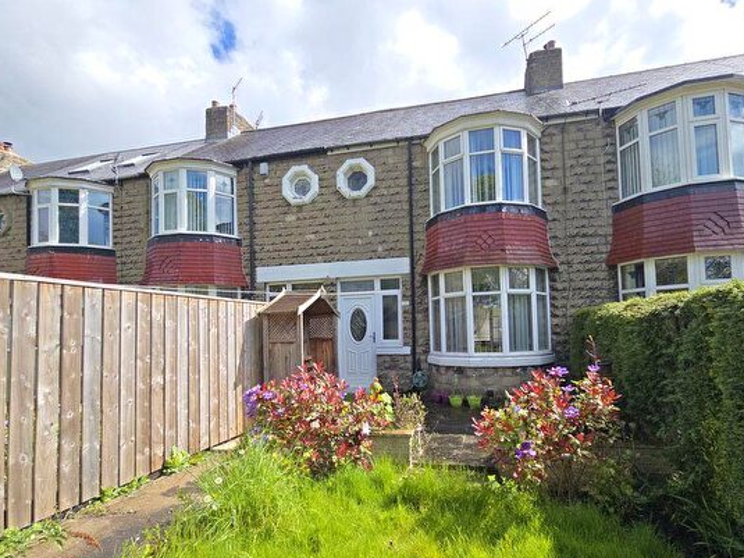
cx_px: 402
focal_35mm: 17
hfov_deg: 90.9
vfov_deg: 74.3
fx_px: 365
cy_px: 318
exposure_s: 1/1663
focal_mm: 2.2
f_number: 2.2
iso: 50
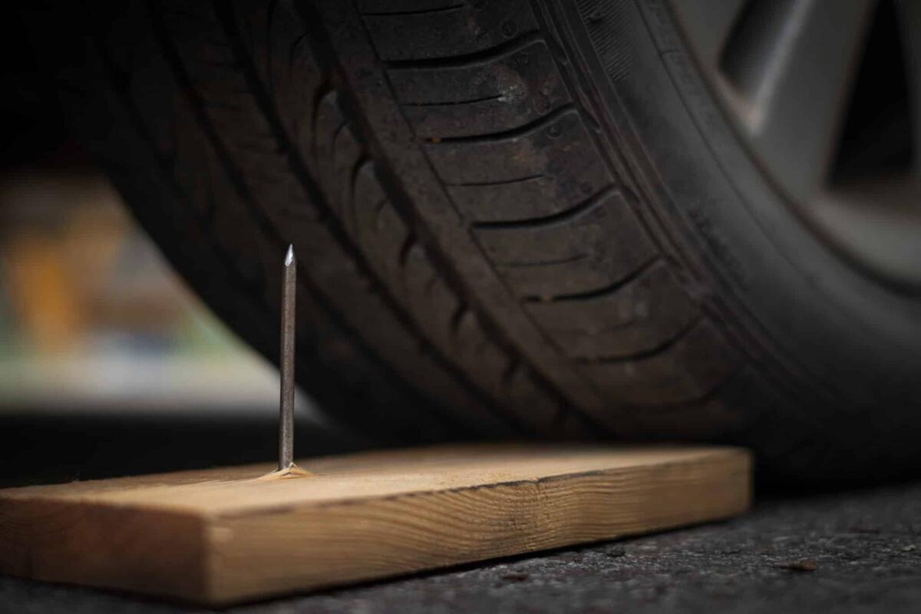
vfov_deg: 25.5
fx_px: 1356
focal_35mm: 53
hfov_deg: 37.5
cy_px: 307
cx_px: 460
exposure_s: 1/250
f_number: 2.2
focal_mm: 35
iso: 200
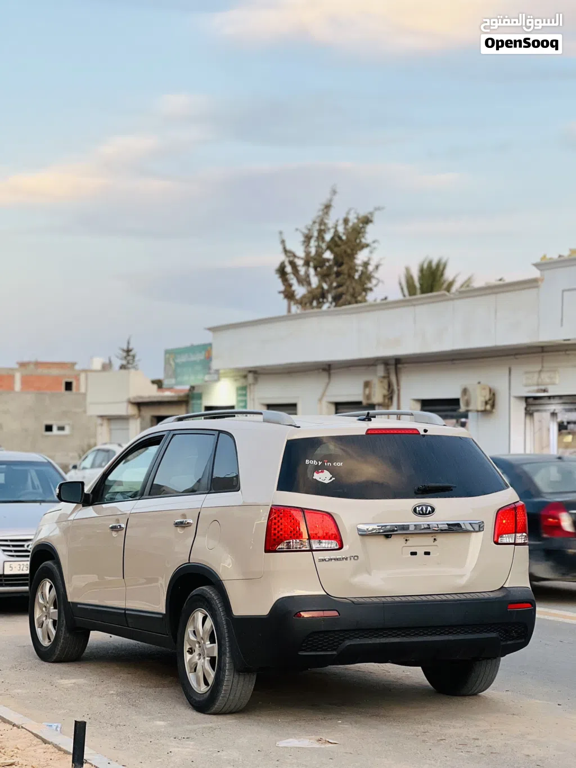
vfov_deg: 25.3
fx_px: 1708
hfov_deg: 19.1
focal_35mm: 77
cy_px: 384
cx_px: 288
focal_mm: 9
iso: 64
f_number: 2.8
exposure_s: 1/100
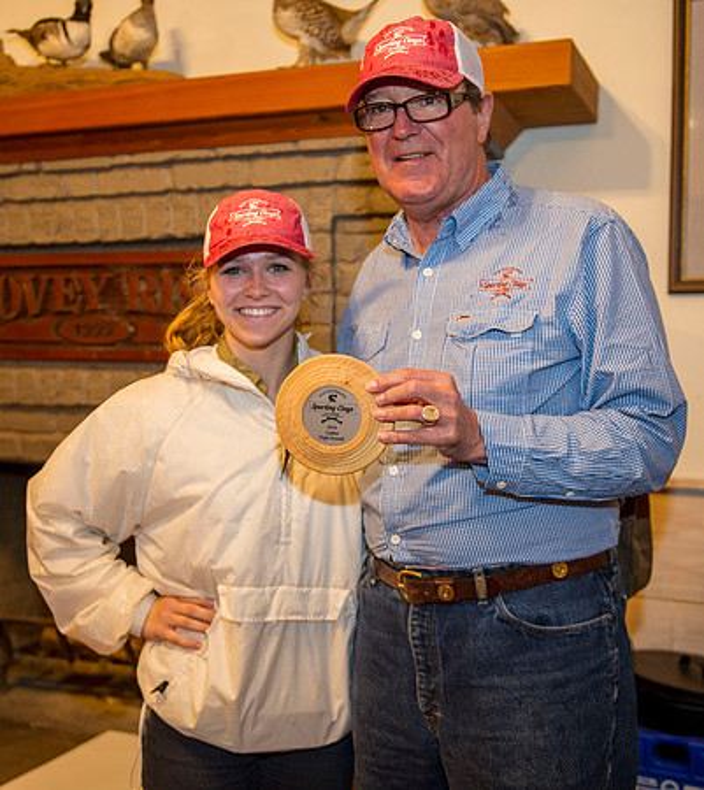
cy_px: 394
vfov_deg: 38.7
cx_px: 291
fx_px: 1124
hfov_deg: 34.7
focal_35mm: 46
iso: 1600
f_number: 2.8
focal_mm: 34
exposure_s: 1/100
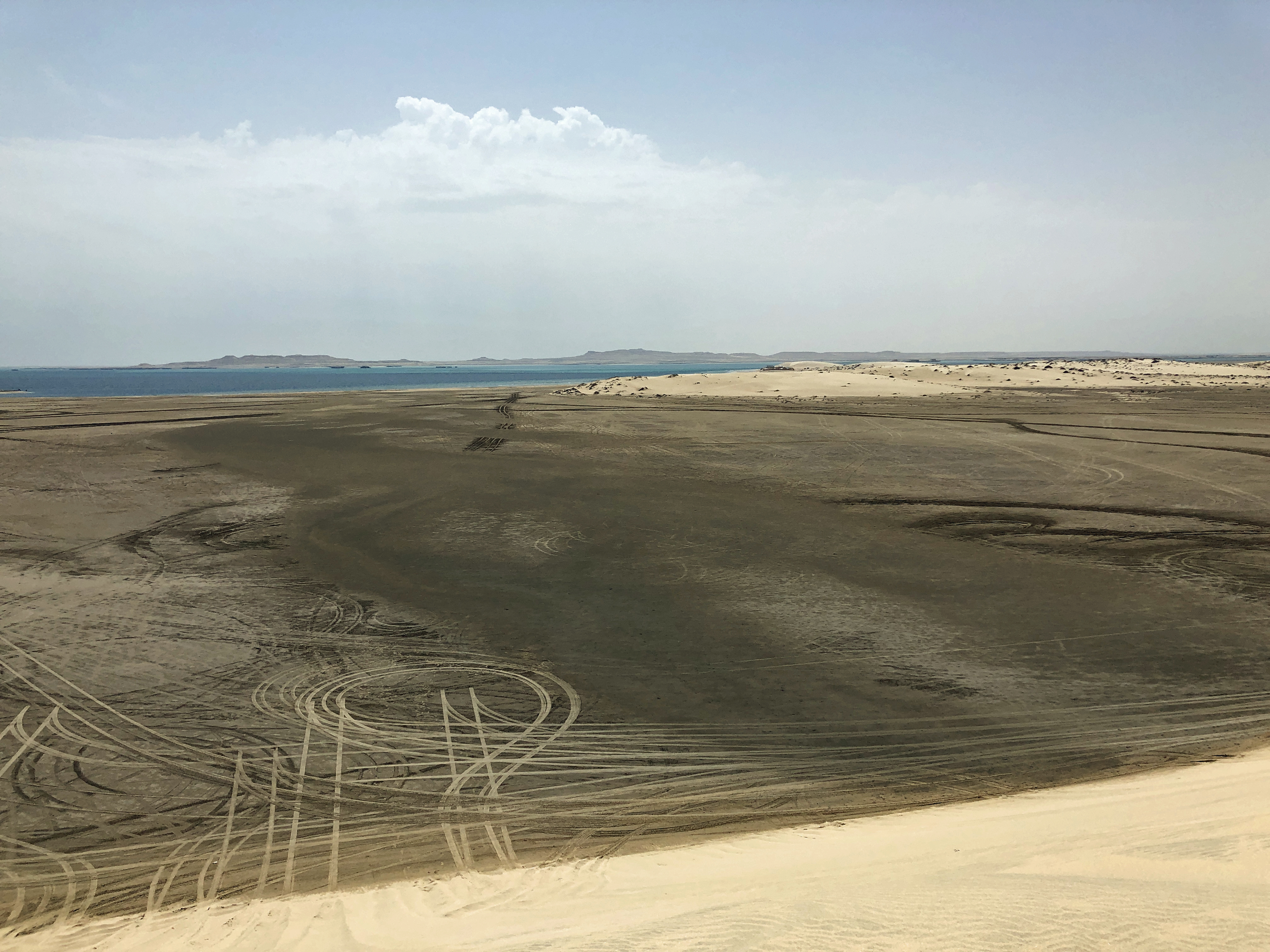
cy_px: 476
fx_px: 1027
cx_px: 635
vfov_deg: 49.7
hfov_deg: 63.4
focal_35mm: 28
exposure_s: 1/6024
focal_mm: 4
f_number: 1.8
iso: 25
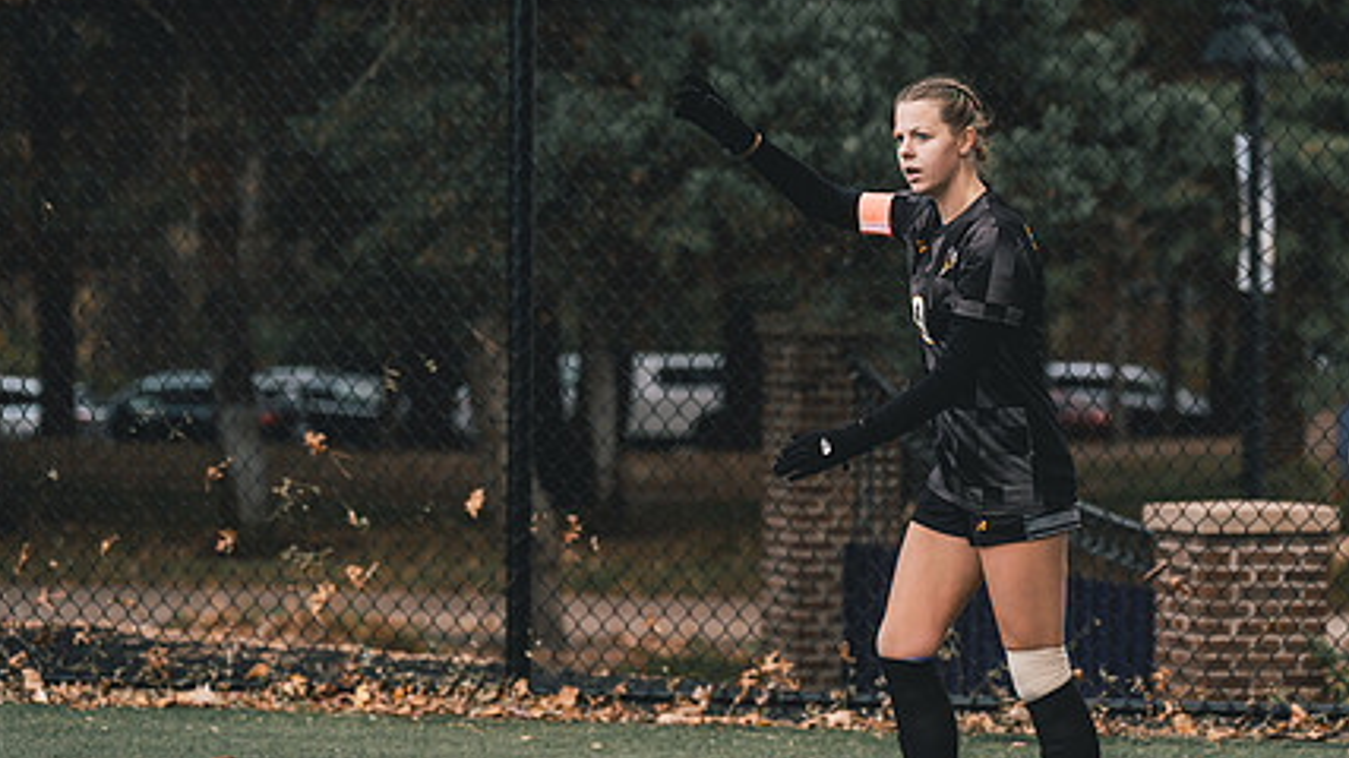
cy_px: 434
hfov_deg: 14.4
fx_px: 5329
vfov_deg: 8.1
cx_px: 850
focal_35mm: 149
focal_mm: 101
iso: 400
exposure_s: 1/1000
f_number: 2.8
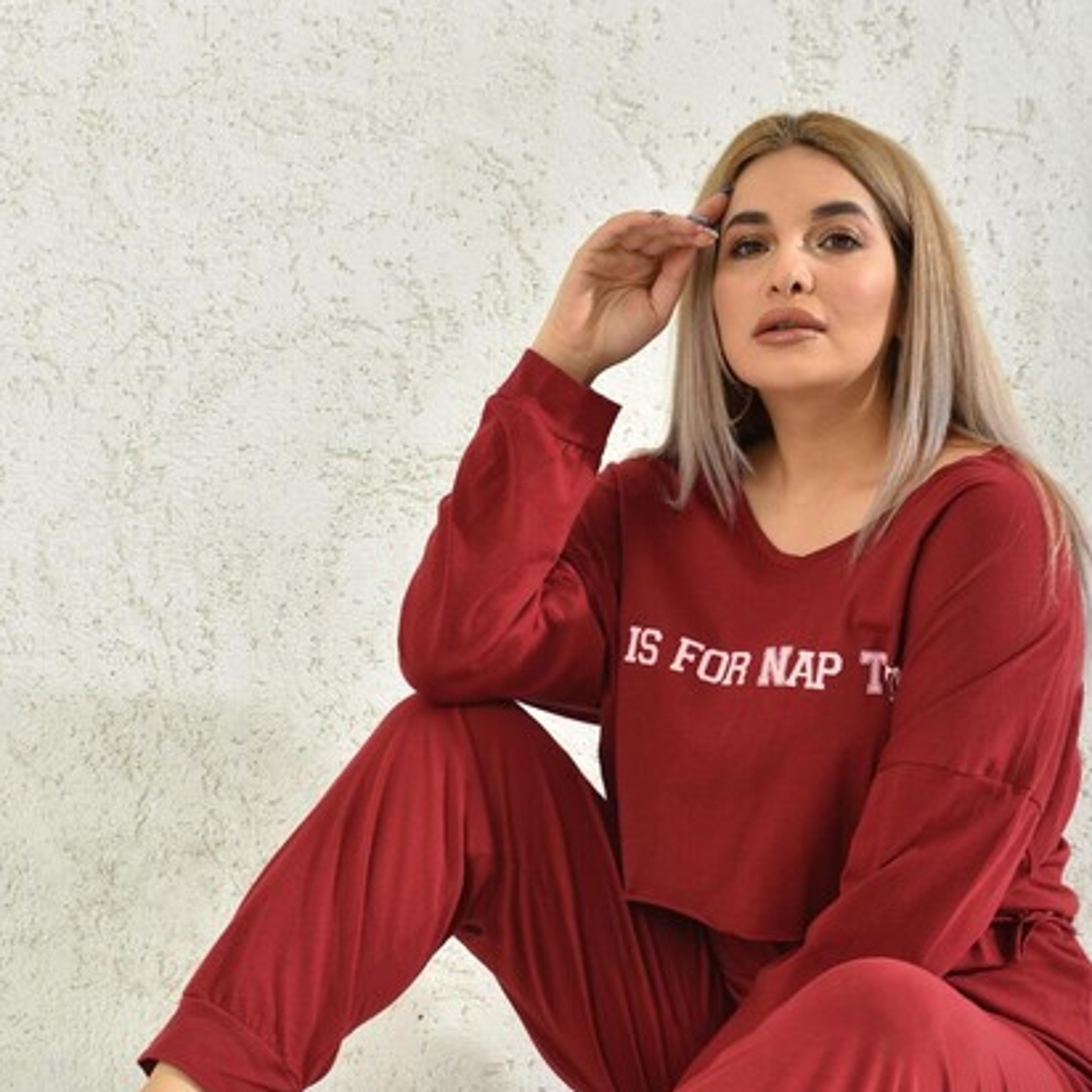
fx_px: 2320
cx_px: 485
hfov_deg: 26.5
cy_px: 777
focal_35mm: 65
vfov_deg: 26.3
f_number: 7.1
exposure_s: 1/160
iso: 100
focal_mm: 42
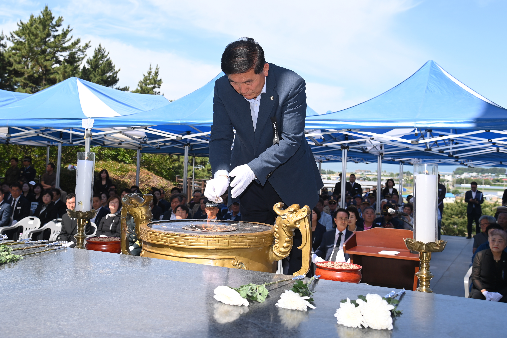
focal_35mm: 34
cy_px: 169
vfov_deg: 38.9
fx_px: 479
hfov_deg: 55.8
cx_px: 254
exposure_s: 1/250
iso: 100
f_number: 6.3
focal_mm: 34
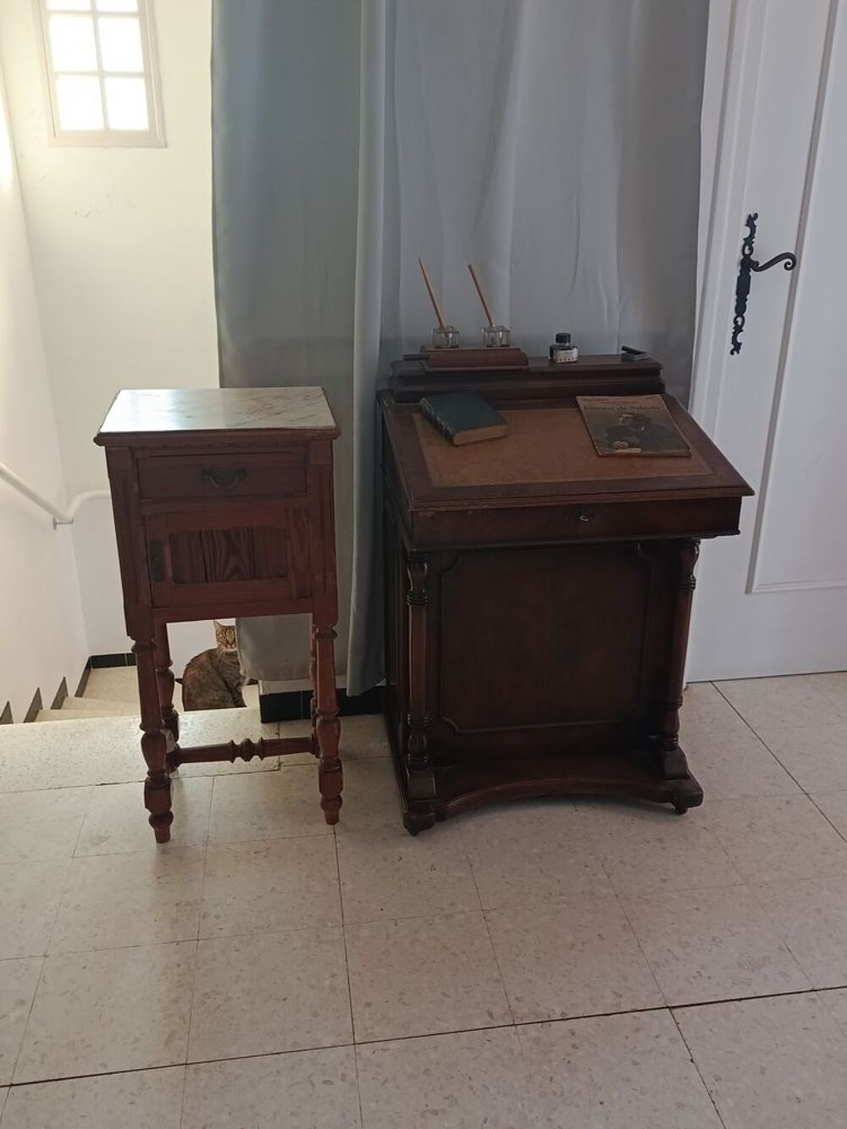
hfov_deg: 48.2
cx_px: 424
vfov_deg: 61.7
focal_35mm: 29
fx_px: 946
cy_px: 564
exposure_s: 1/50
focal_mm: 5.24
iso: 606
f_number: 1.7
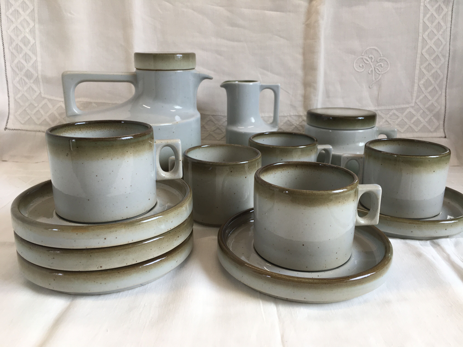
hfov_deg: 61.7
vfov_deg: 48.2
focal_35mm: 29
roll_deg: -1.5
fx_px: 388
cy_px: 174
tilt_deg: -16.8
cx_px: 232
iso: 40
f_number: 2.2
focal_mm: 4.15
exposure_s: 1/100
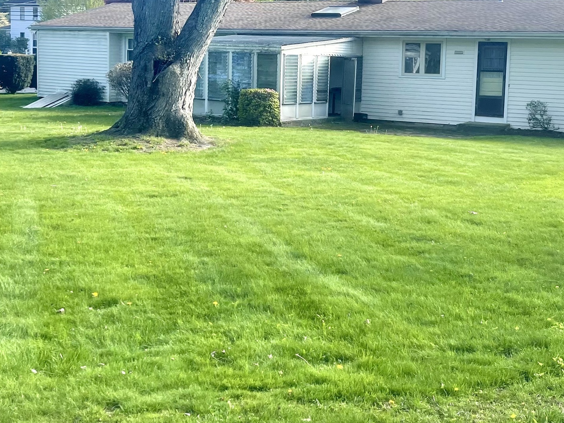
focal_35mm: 54
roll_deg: -1.4
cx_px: 302
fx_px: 880
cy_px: 131
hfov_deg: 35.5
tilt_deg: -6.3
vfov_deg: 26.8
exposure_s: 1/1279
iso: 32
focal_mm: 5.1
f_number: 1.6
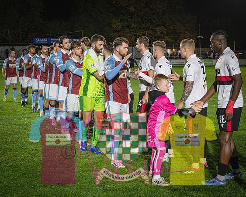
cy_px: 97
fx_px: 500
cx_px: 126
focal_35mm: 69
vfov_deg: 22.2
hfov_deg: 27.6
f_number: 4
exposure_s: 1/400
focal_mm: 40
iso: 4000
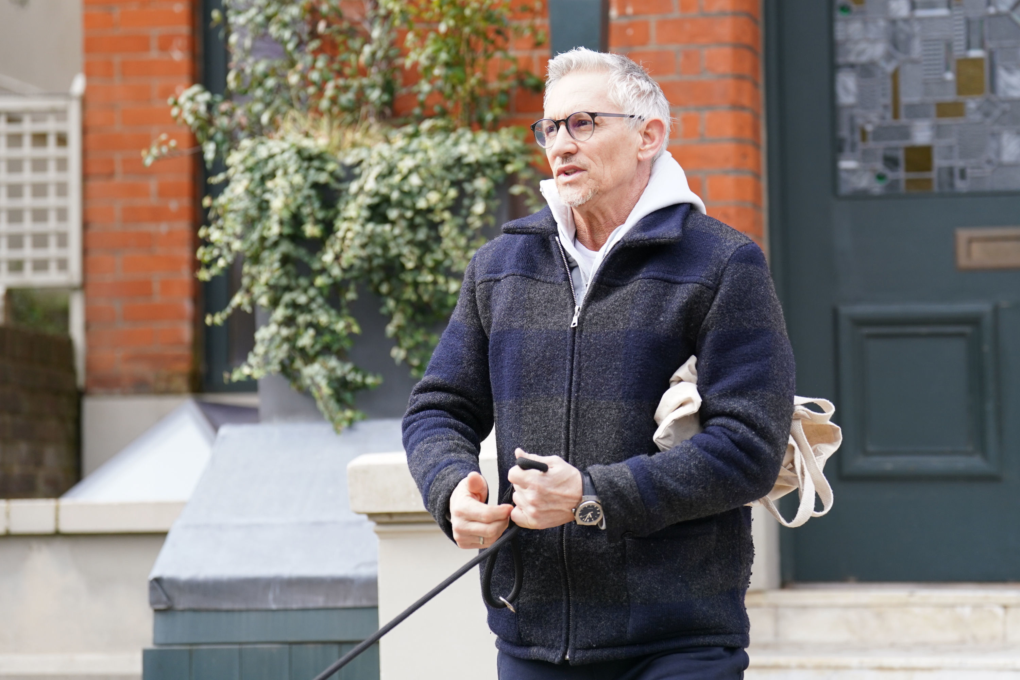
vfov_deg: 14.4
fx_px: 2691
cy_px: 340
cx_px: 510
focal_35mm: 95
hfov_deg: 21.5
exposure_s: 1/1000
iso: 400
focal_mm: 95
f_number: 2.8
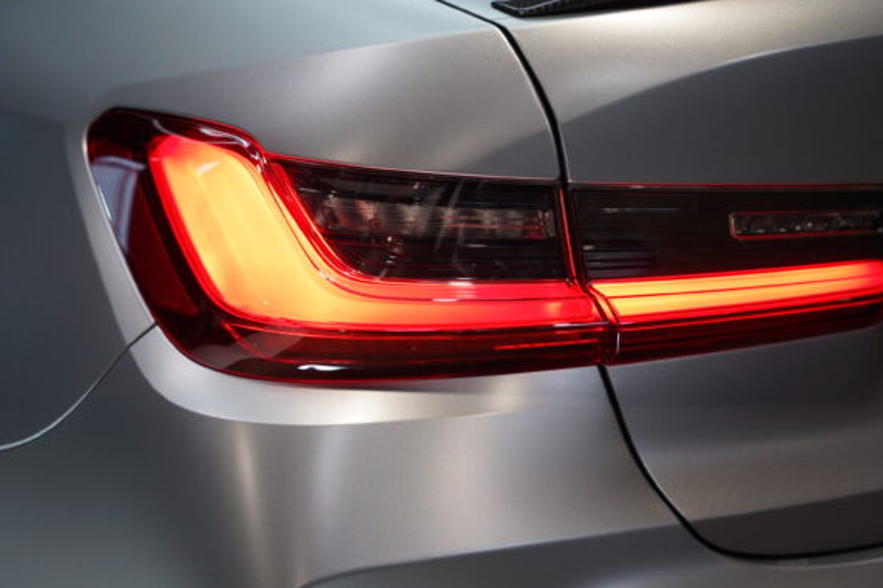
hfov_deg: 21.7
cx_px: 502
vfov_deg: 14.5
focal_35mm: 94
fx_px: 2305
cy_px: 275
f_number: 2.8
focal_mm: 70
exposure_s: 1/80
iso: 500
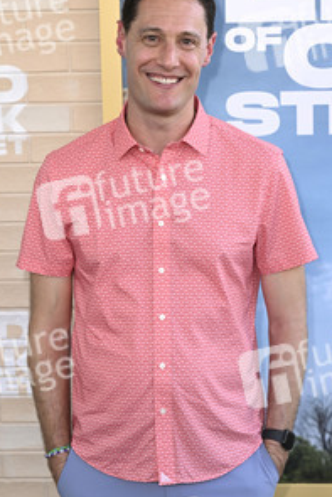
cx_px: 172
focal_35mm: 92
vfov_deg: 22.1
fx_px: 1271
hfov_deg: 14.9
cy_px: 285
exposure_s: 1/250
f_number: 6.3
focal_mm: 68
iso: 640
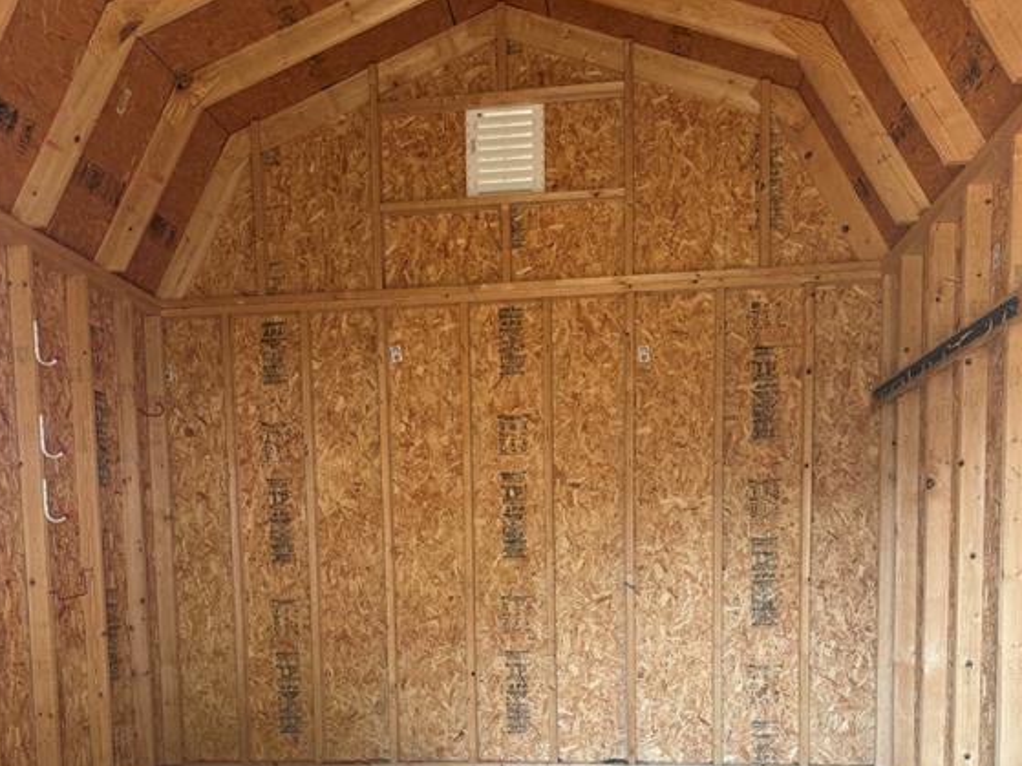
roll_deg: +0.2
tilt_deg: -6.4
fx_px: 974
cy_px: 640
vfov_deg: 40.7
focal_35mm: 33
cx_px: 497
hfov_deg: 55.4
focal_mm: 6.76
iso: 125
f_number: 1.78
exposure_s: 1/121
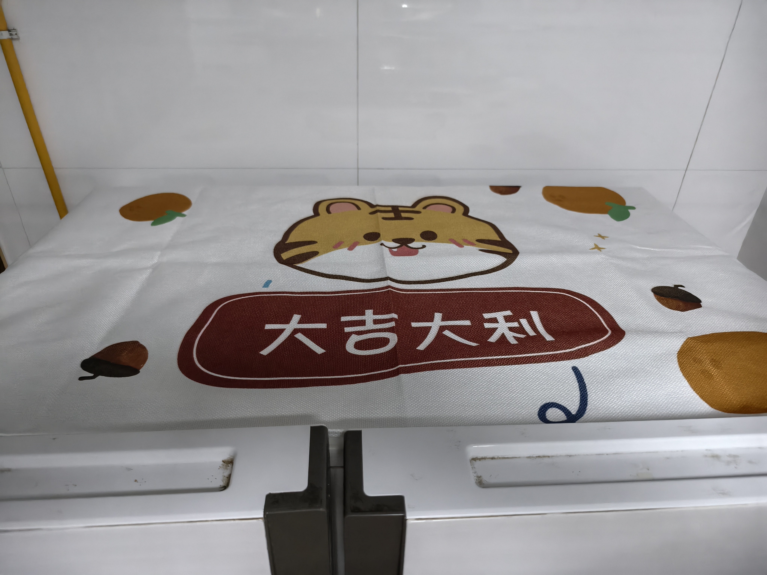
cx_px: 384
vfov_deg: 58.9
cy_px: 288
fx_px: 510
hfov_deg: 73.9
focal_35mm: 23
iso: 6519
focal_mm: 5.6
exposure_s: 1/257
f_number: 1.57
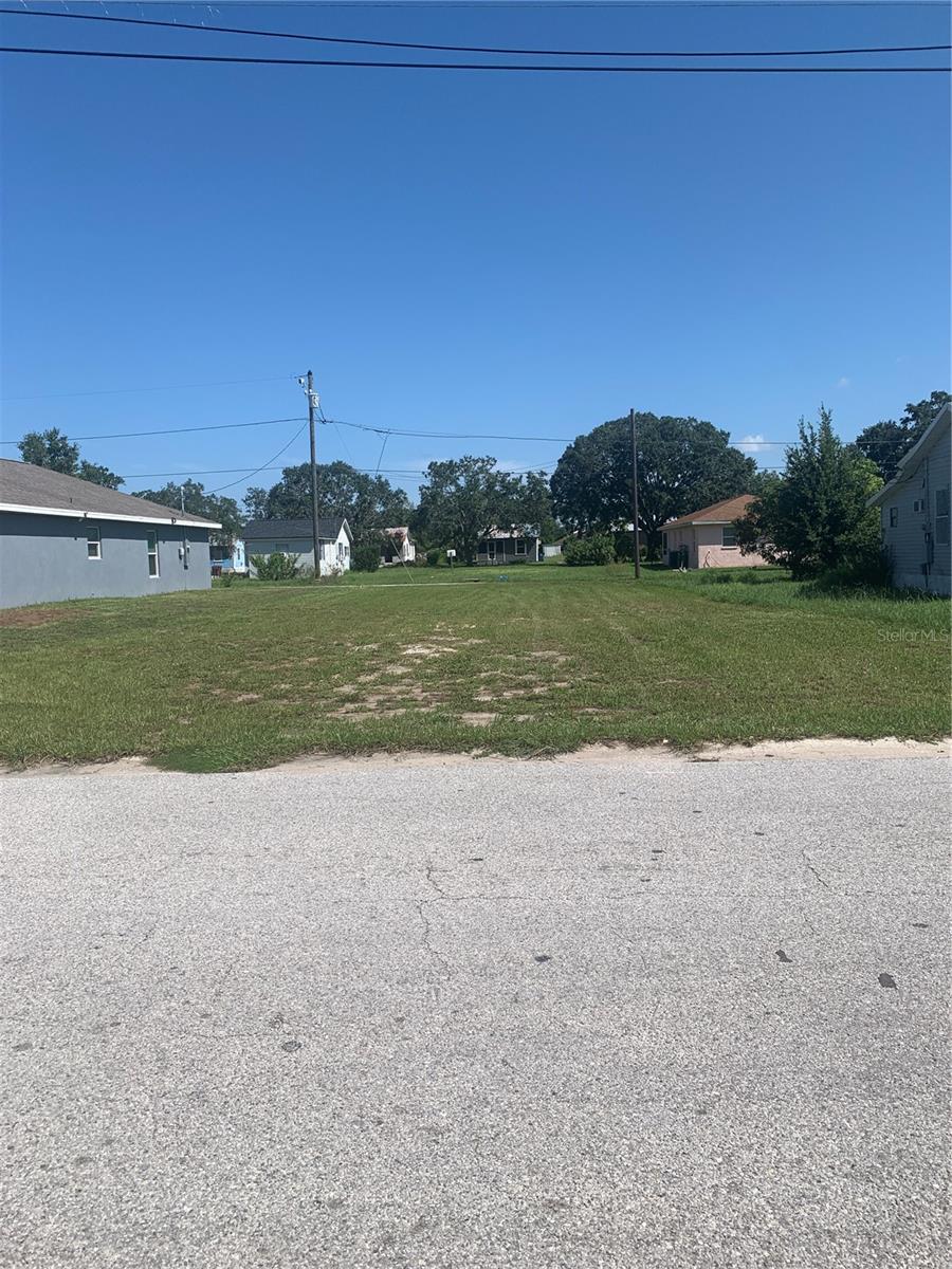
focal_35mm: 26
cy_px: 634
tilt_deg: -3.8
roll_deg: +1.6
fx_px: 953
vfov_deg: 67.3
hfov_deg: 53.1
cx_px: 476
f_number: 1.8
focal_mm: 4.25
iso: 25
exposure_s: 1/3086
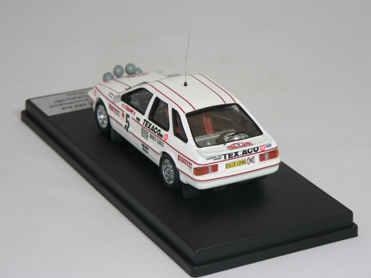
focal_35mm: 130
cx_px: 186
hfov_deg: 15.2
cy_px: 139
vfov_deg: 11.4
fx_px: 1393
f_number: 3.2
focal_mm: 21.6
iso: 80
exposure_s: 1/60
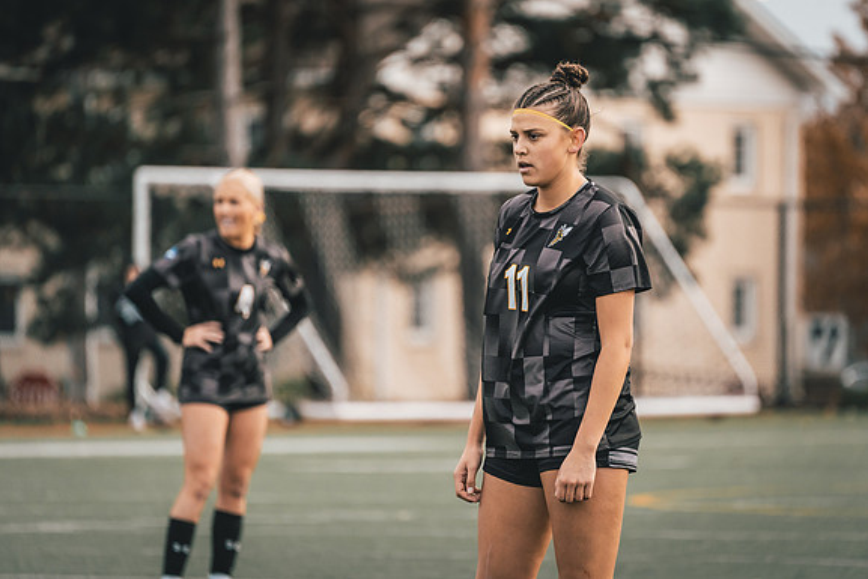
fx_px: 10852
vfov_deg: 3.1
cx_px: 487
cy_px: 268
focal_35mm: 450
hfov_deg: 4.6
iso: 800
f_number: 6.3
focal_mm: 400
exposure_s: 1/800
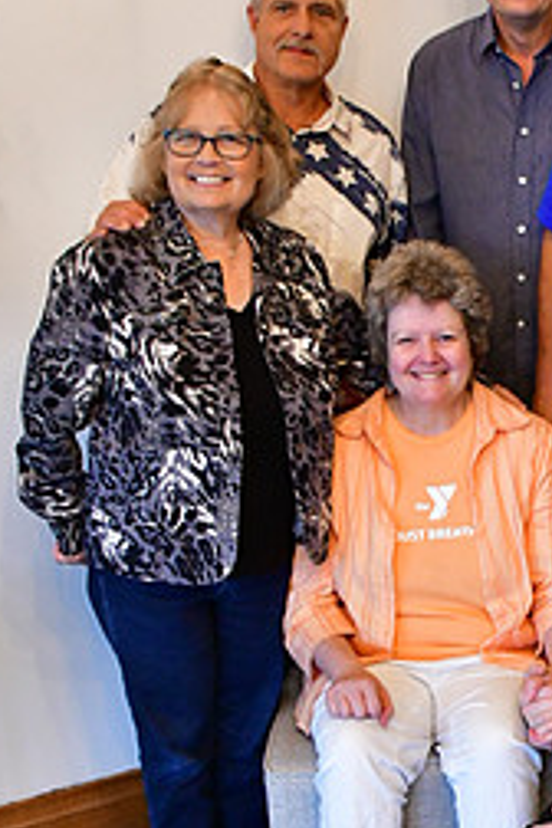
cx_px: 613
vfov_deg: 29.2
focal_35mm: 69
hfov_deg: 18.9
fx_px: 1587
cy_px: 503
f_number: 3.5
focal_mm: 20
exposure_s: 1/160
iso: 3200
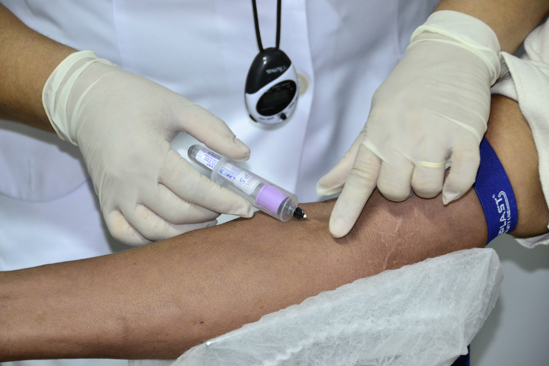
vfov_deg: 10.2
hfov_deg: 15.2
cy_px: 183
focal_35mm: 135
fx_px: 2059
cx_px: 274
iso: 1600
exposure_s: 1/40
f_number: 5.6
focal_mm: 90
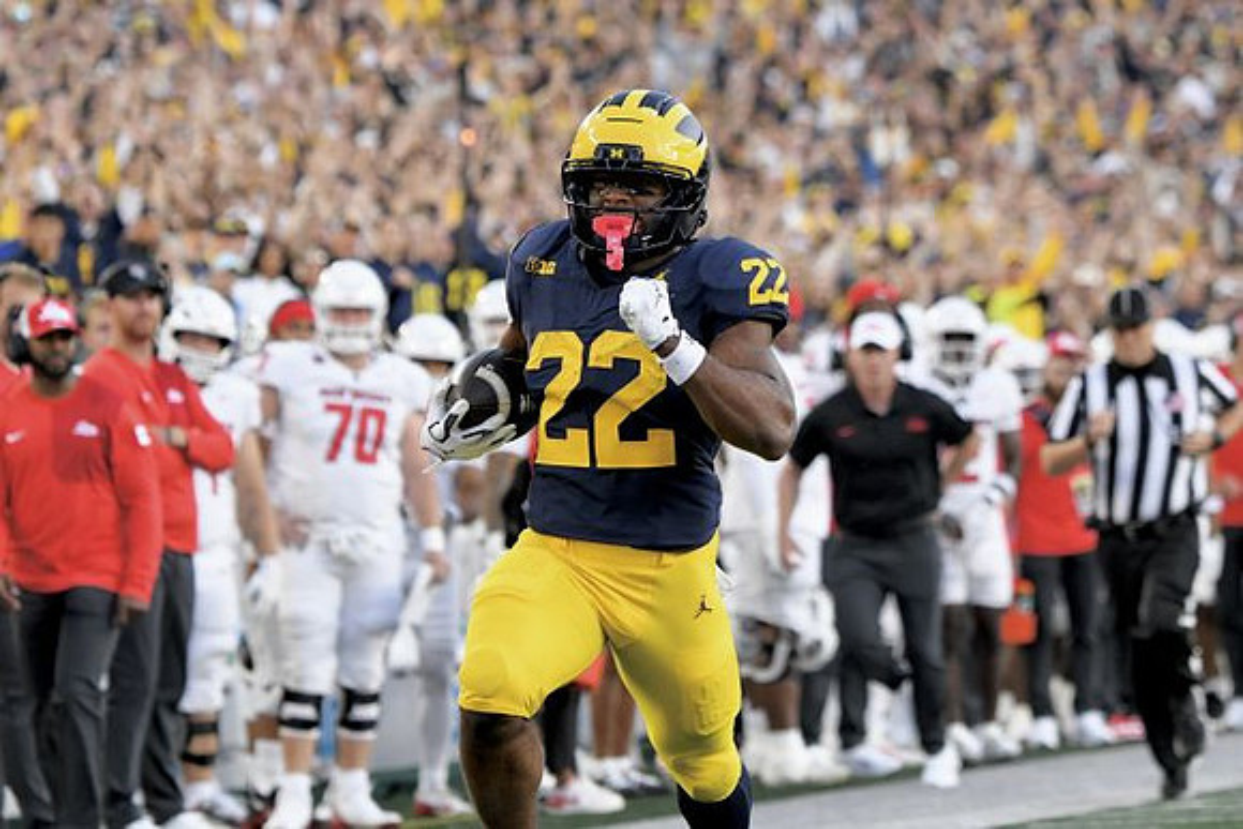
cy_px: 414
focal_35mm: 264
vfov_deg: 5.2
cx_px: 622
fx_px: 9117
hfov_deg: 7.8
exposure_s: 1/1000
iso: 3200
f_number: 5.3
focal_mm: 220
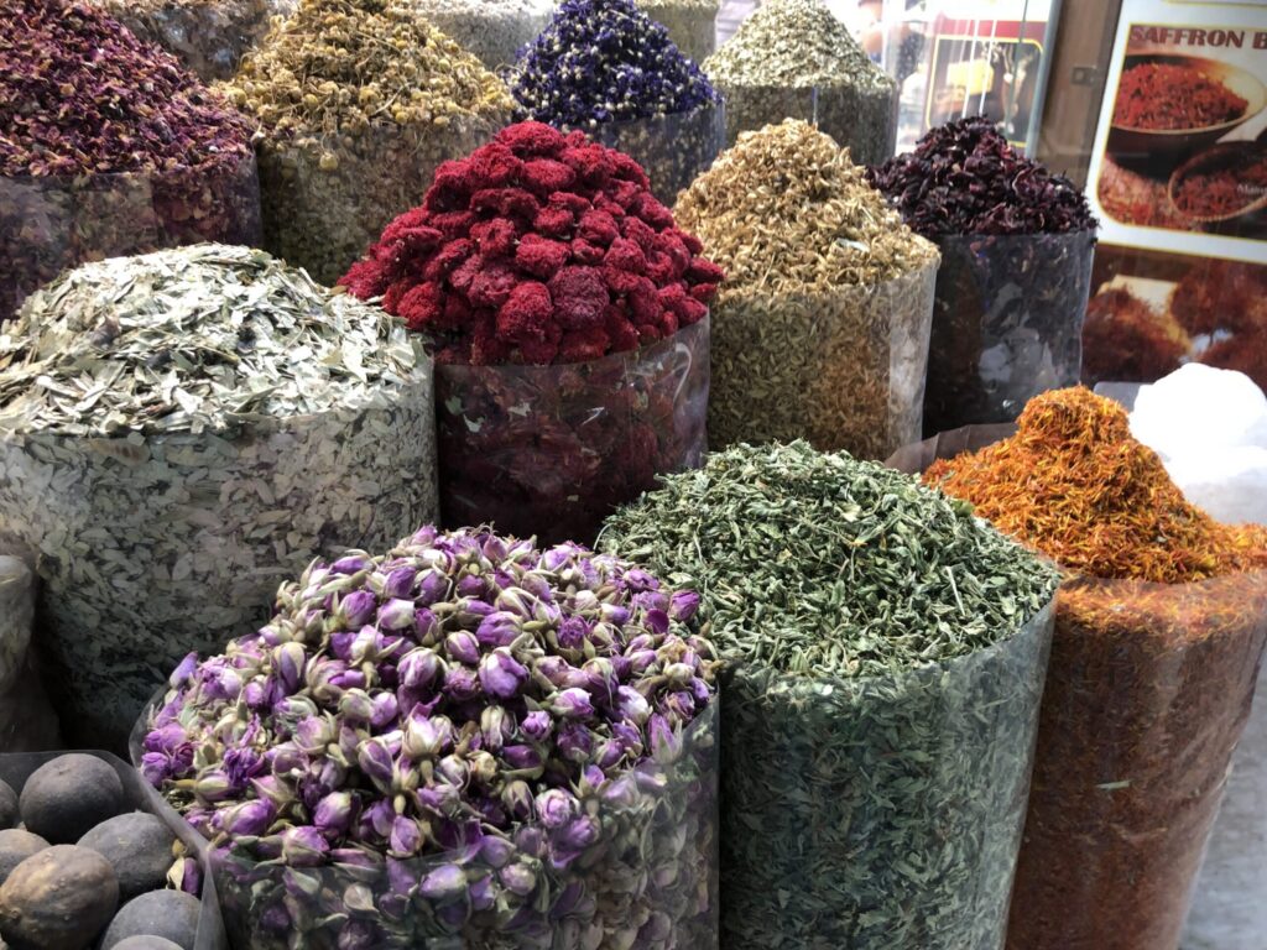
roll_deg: -0.8
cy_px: 475
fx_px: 1025
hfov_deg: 63.4
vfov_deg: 49.7
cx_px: 634
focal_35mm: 28
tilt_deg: -24.6
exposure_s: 1/20
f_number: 1.8
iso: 40
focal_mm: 3.99
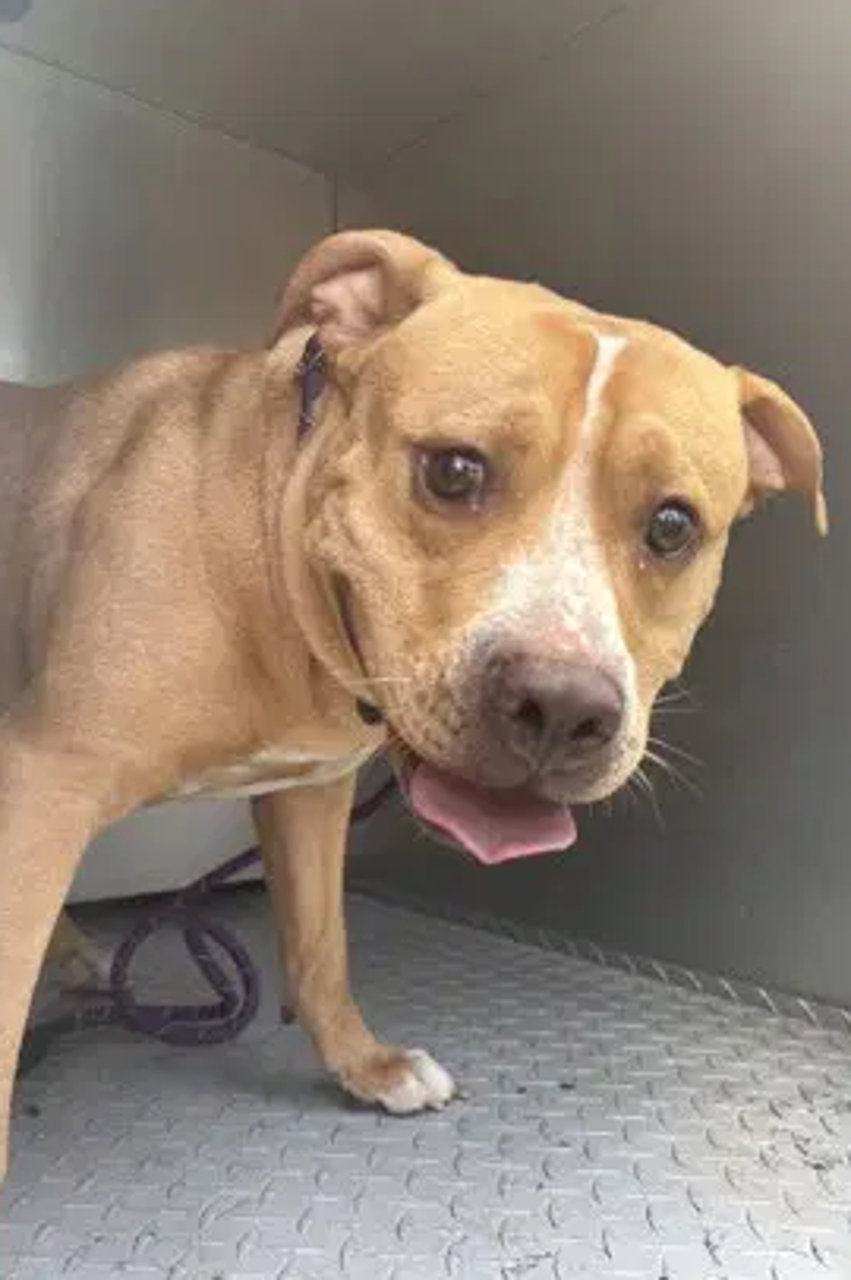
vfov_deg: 65.5
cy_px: 646
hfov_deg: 46.3
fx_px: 994
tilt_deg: +2.5
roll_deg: +0.8
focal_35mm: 28
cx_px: 405
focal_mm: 5.96
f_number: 1.6
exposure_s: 1/121
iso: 32
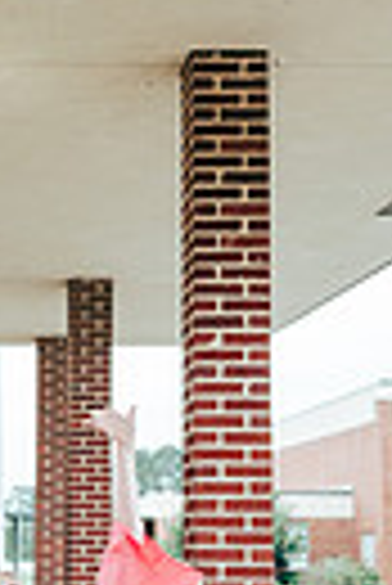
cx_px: -86
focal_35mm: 83
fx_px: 1352
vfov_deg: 24.2
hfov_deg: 15.8
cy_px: 441
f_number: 2.8
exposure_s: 1/250
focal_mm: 24
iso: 400
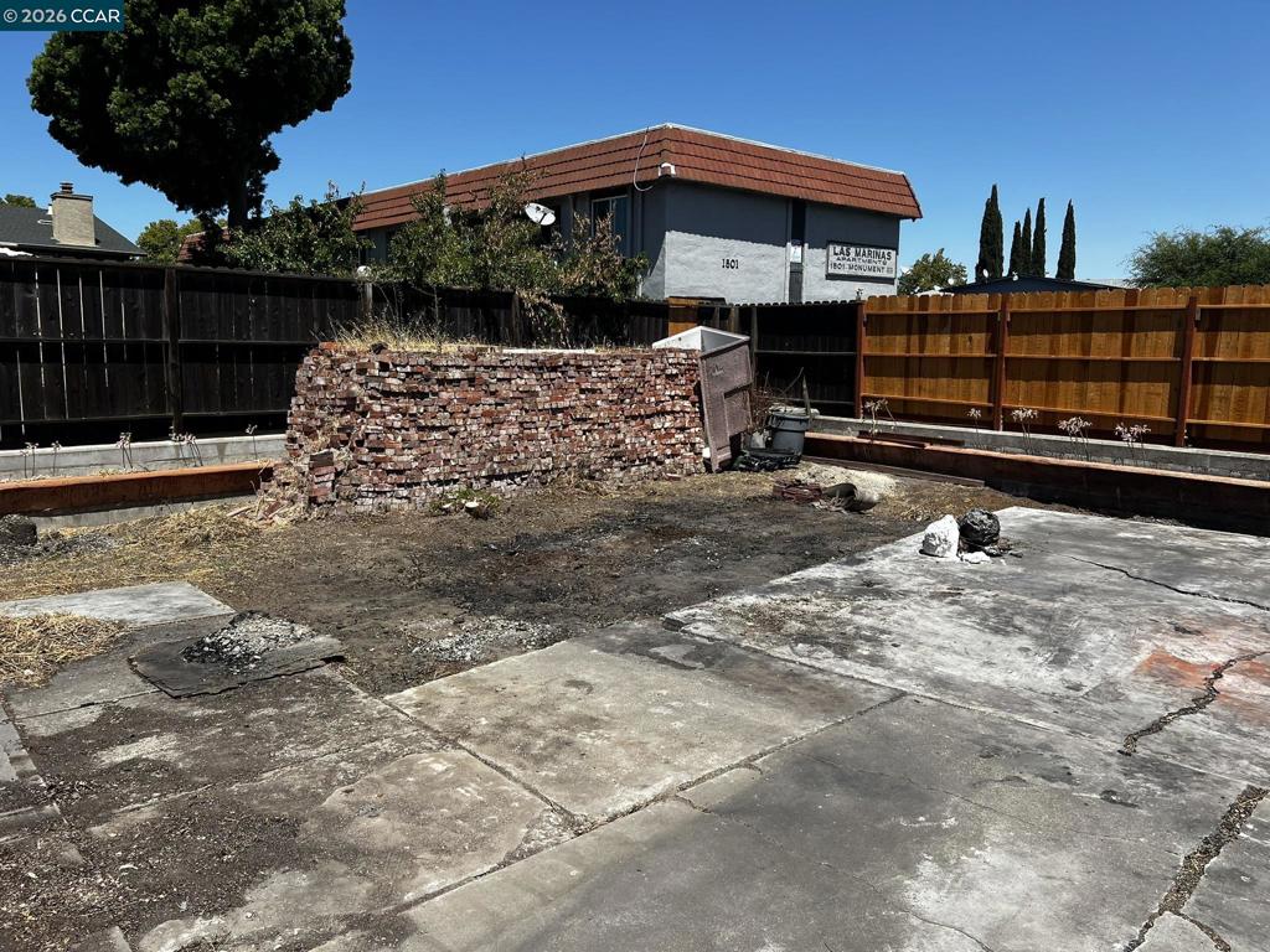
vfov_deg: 53.1
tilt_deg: -8.3
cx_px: 635
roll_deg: -1.1
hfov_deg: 67.3
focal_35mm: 26
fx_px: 954
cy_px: 476
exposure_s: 1/4115
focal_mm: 5.7
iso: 50
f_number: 1.5
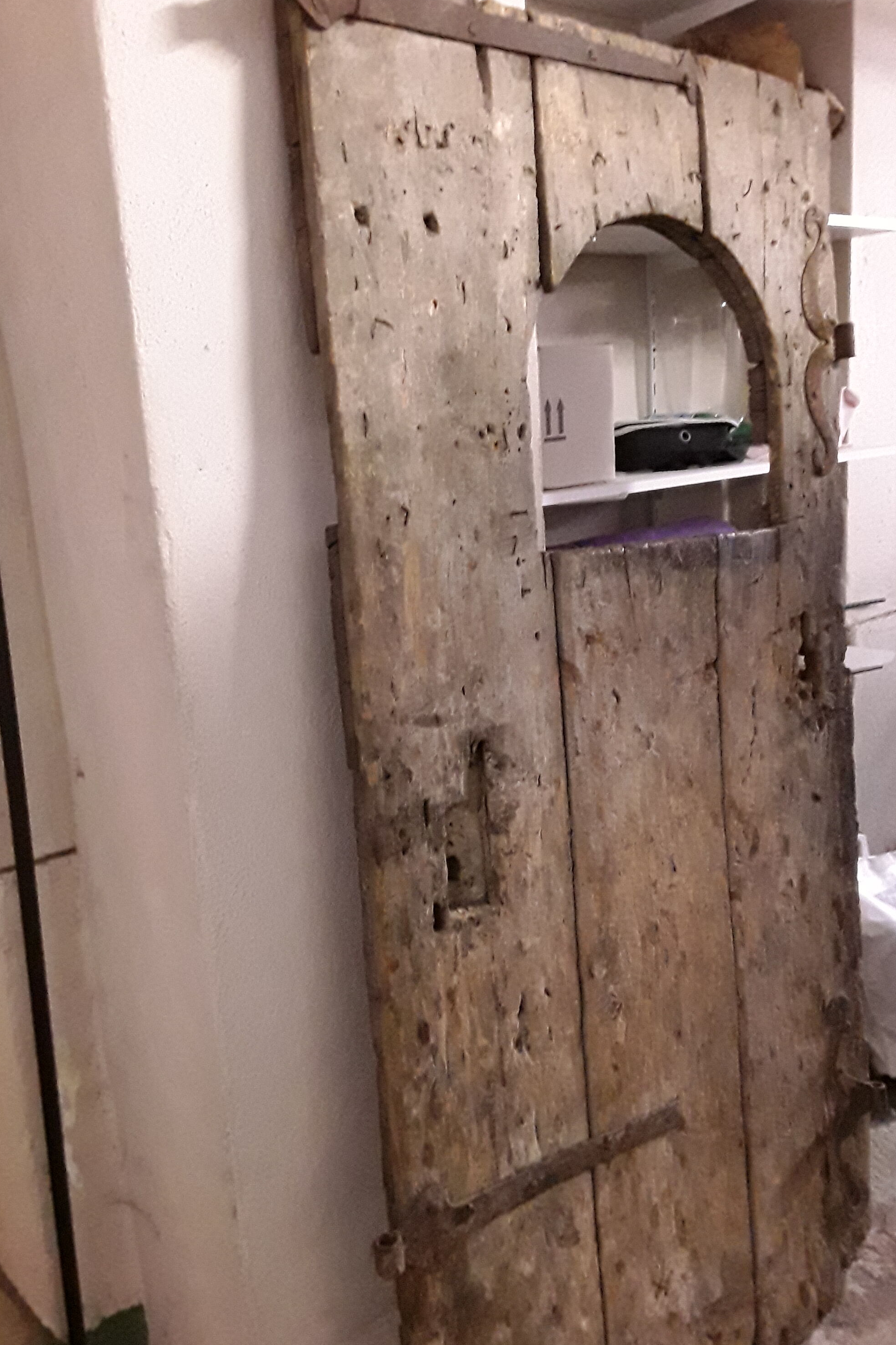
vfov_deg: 60.2
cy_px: 721
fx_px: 1157
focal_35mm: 31
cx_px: 448
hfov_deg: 42.3
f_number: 1.9
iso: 400
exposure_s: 1/17
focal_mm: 2.91
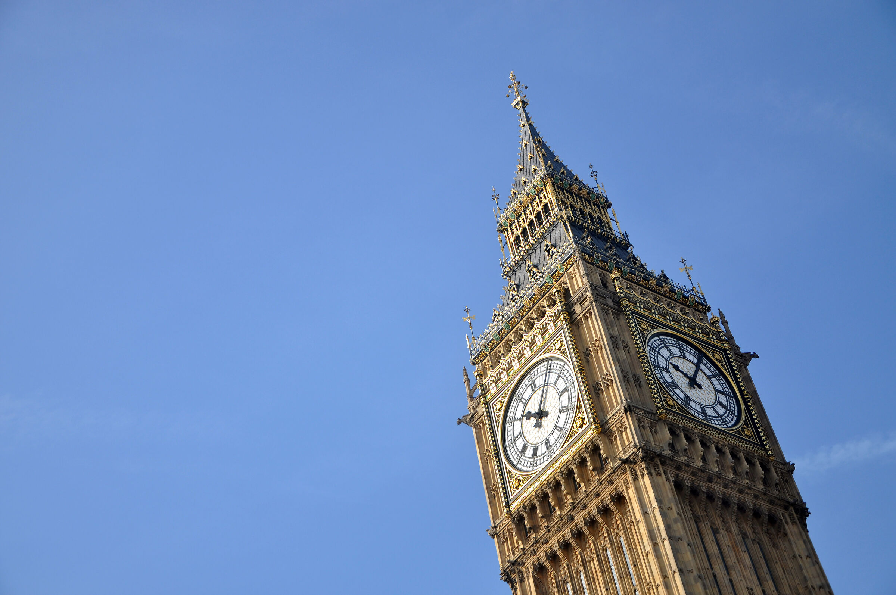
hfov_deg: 37.9
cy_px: 298
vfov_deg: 25.7
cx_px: 448
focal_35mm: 52
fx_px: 1305
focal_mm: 35
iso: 200
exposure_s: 1/800
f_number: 7.1
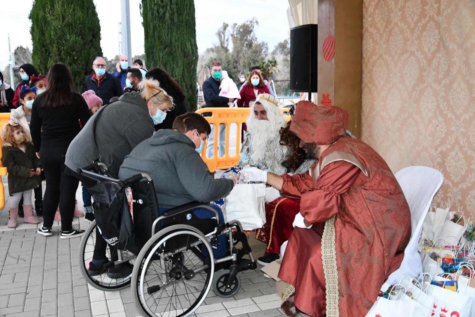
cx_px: 238
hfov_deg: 53.1
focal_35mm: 36
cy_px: 158
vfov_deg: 36.9
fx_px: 475
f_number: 3.8
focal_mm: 24
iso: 2800
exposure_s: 1/60
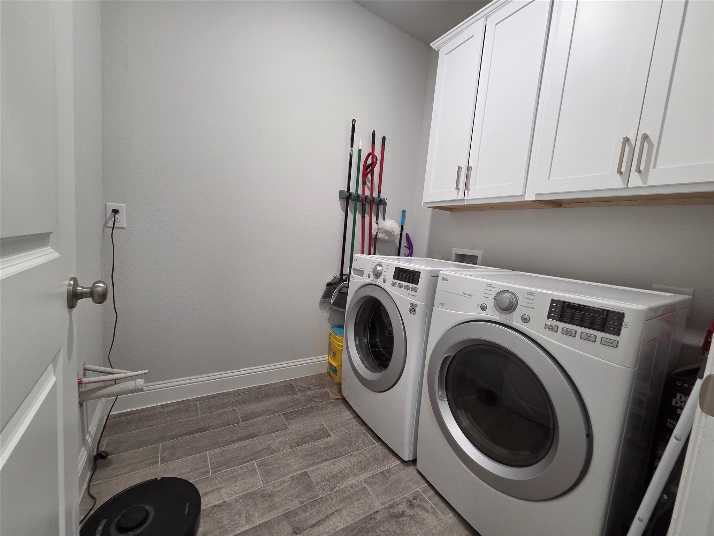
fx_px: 268
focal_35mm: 13
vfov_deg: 89.9
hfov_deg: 106.2
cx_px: 357
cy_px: 268
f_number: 2.2
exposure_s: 1/60
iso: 250
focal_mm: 2.2
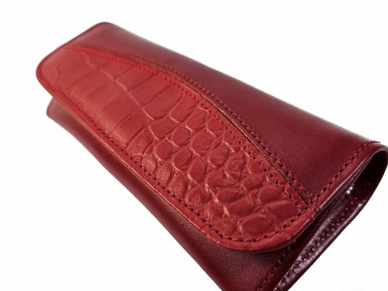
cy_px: 164
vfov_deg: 48.1
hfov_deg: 61.7
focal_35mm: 29
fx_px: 325
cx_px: 199
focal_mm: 6.3
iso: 10
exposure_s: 1/101
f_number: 1.7
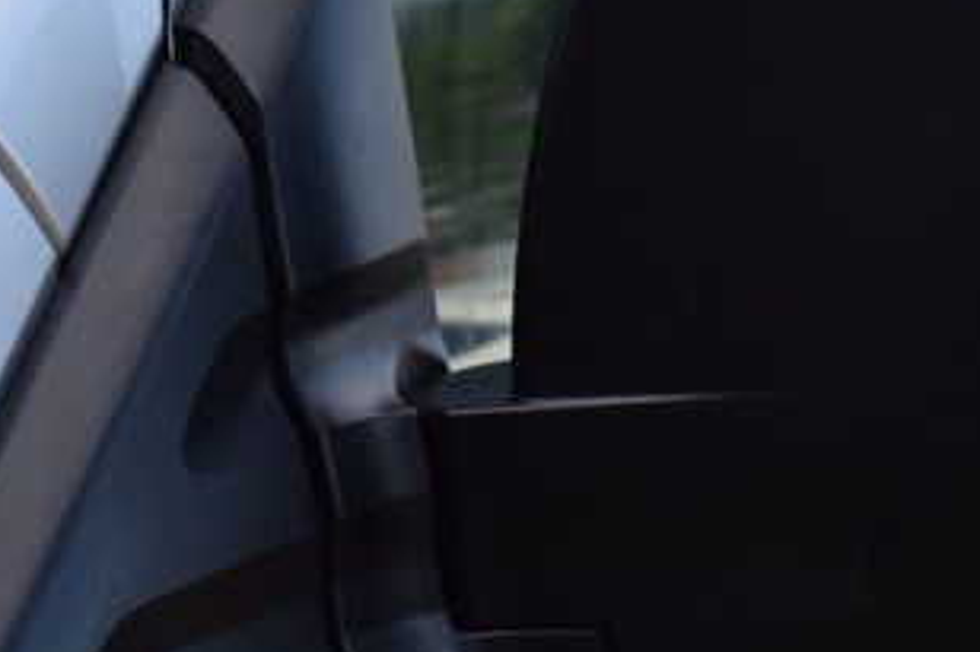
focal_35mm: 275
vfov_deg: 5.0
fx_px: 7473
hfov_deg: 7.5
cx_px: 900
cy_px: 331
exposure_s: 1/200
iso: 400
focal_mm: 55
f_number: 10
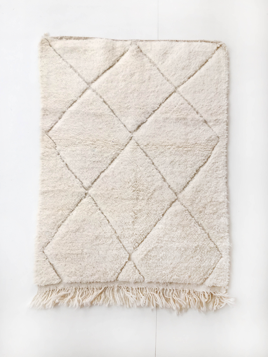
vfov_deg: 61.7
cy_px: 178
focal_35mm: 29
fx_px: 299
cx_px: 134
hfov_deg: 48.2
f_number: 2.2
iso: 32
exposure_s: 1/33
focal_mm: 4.15
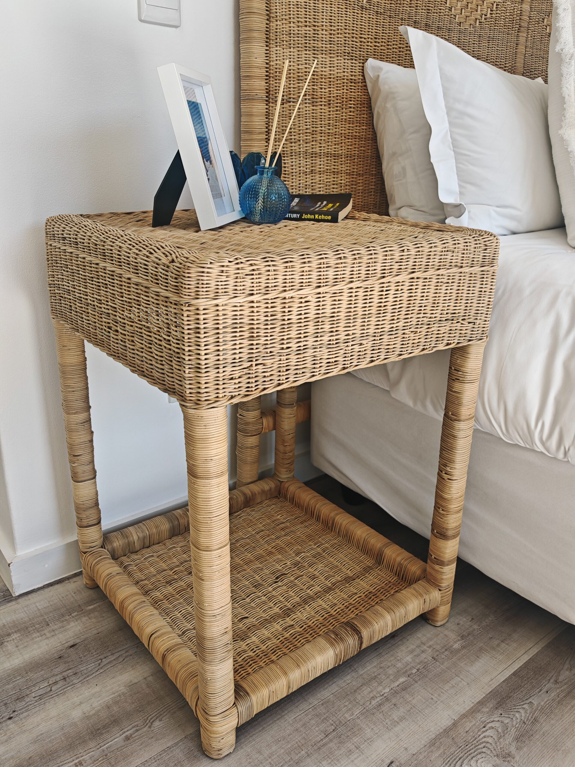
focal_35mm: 27
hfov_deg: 51.4
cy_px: 384
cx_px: 288
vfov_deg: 65.3
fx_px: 598
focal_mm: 6.83
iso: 50
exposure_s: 1/200
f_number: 2
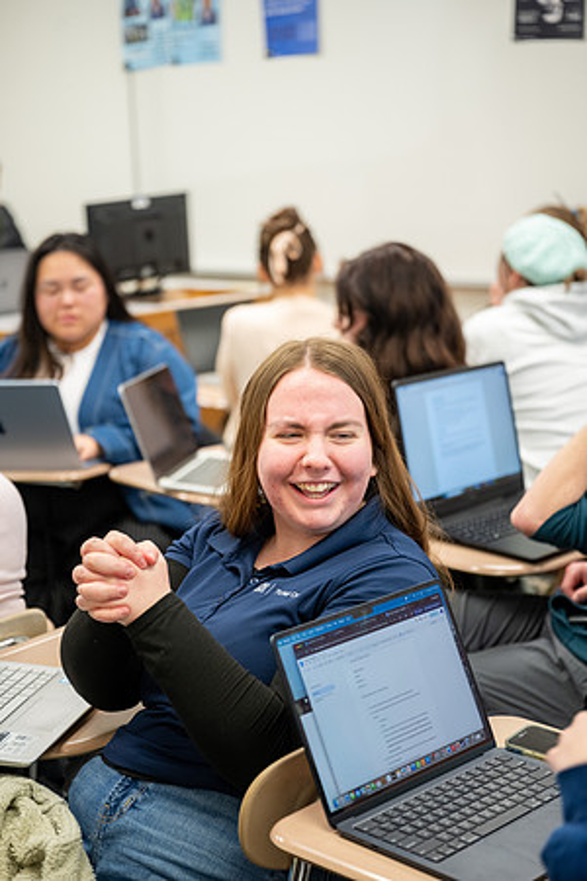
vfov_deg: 28.8
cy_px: 440
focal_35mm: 70
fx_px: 1712
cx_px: 294
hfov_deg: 19.5
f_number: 2.8
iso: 1000
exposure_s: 1/100
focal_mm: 70
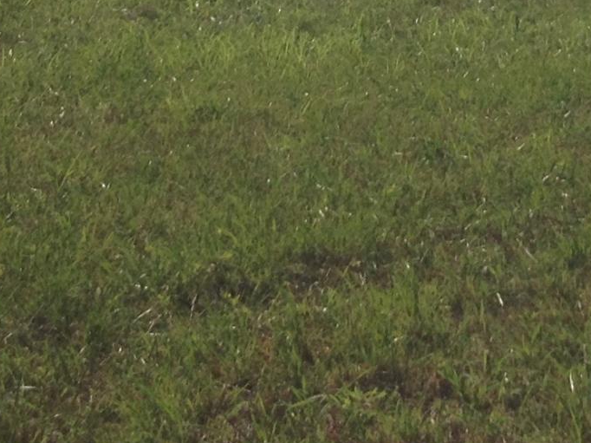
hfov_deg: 12.6
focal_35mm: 154
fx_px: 2628
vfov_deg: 9.4
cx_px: 622
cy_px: -206
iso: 50
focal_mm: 4.28
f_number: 2.4
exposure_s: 1/3690
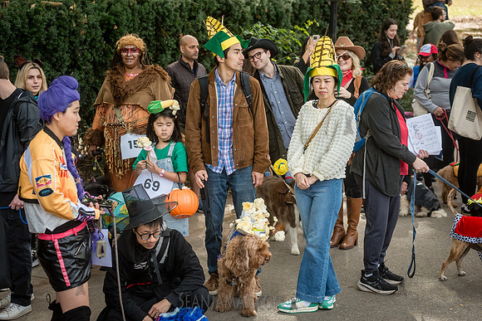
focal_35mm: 80
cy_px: 160
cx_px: 241
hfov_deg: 25.4
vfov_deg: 17.1
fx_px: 1071
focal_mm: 80
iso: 1000
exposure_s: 1/640
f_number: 4
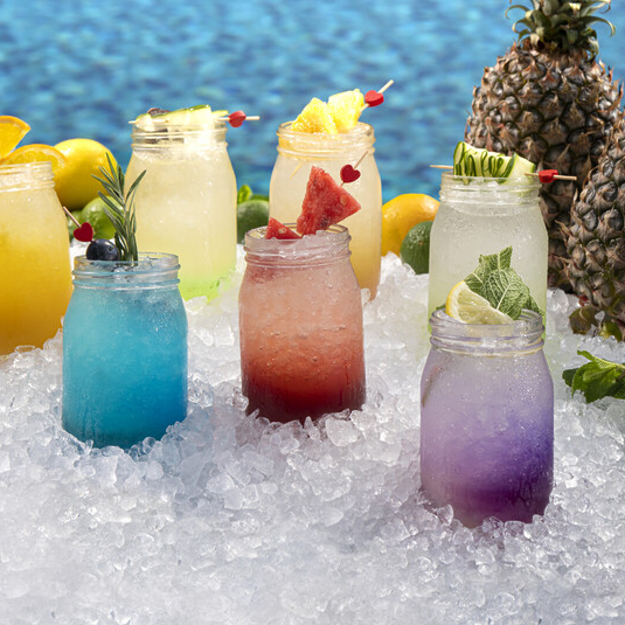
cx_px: 274
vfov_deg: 15.8
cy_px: 56
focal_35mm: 109
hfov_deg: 16.0
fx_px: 2227
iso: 200
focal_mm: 67
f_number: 8
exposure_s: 1/500
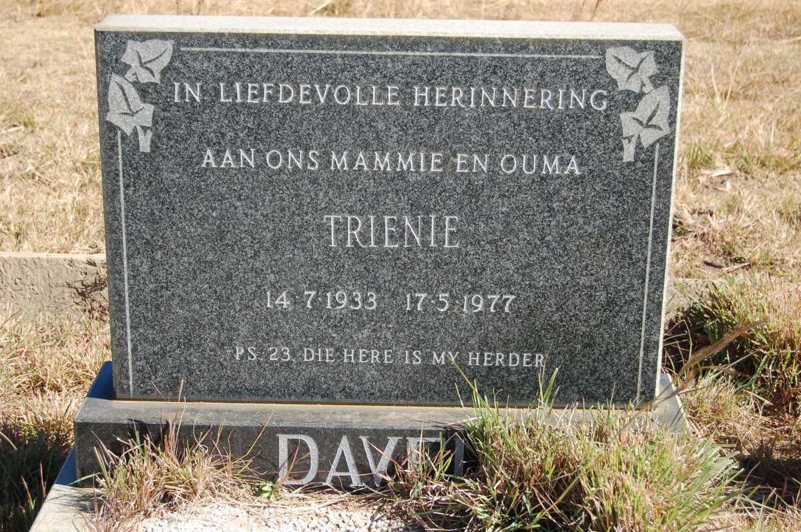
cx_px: 400
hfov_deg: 29.9
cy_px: 266
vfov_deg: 20.1
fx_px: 1500
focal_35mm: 68
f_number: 6.3
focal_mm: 45
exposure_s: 1/200
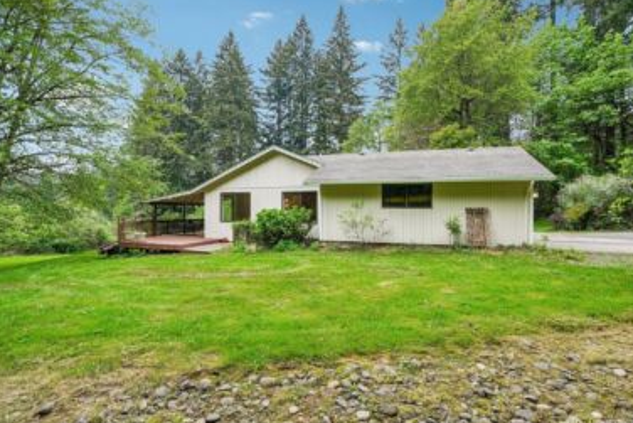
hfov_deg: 93.2
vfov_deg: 70.5
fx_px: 299
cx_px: 323
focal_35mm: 17
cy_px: 217
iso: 400
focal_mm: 16
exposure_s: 1/125
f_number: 8
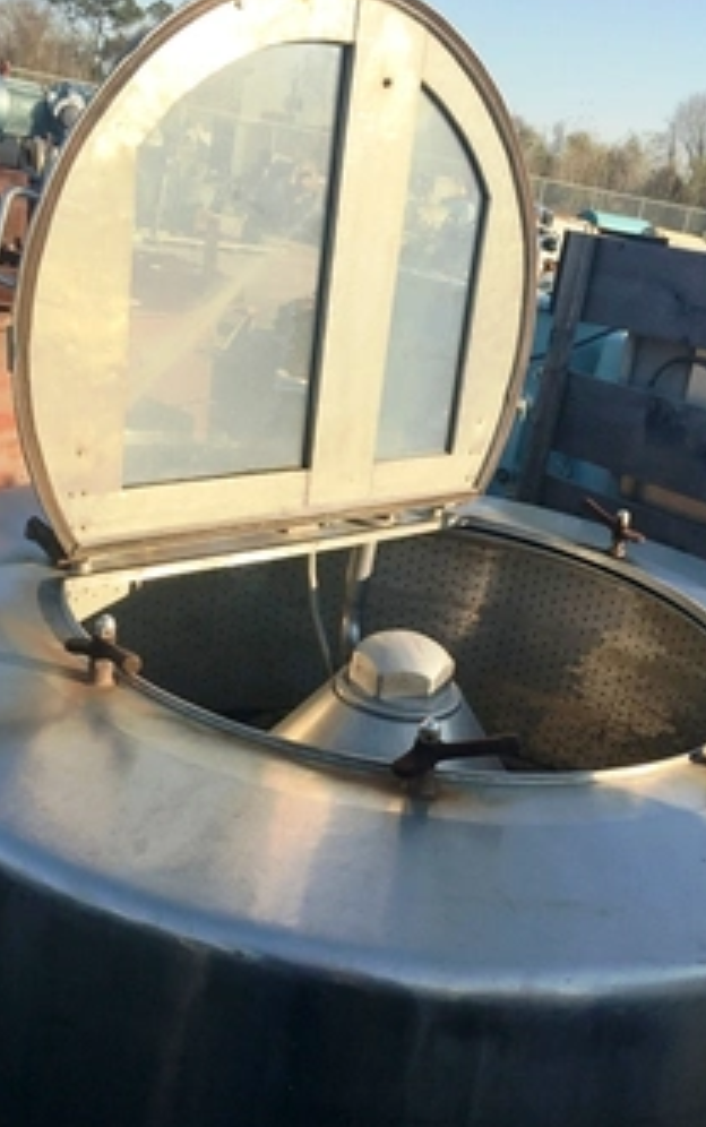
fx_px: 1137
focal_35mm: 37
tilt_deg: -17.4
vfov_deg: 52.7
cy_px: 594
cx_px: 397
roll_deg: -10.3
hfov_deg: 34.4
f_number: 2.2
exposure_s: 1/1183
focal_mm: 4.15
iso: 25
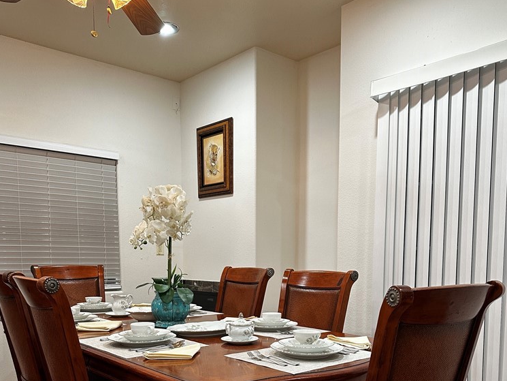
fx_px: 483
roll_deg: -0.5
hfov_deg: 55.3
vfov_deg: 41.2
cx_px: 257
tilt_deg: -4.5
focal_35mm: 33
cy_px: 303
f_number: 1.78
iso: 200
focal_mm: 6.86
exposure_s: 1/60
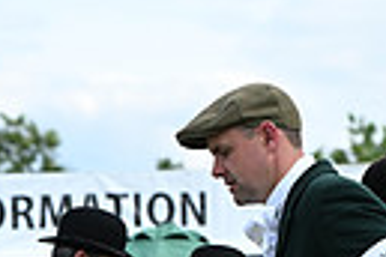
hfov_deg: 4.9
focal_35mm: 414
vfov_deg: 3.3
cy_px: 507
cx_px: -278
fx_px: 4439
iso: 450
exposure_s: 1/1000
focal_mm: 92
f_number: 4.5
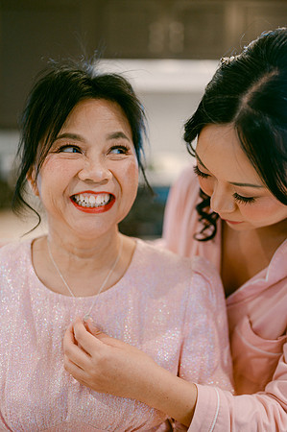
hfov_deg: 26.9
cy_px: 216
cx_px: 144
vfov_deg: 39.6
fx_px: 599
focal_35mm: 50
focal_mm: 50
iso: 720
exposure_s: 1/125
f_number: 1.8
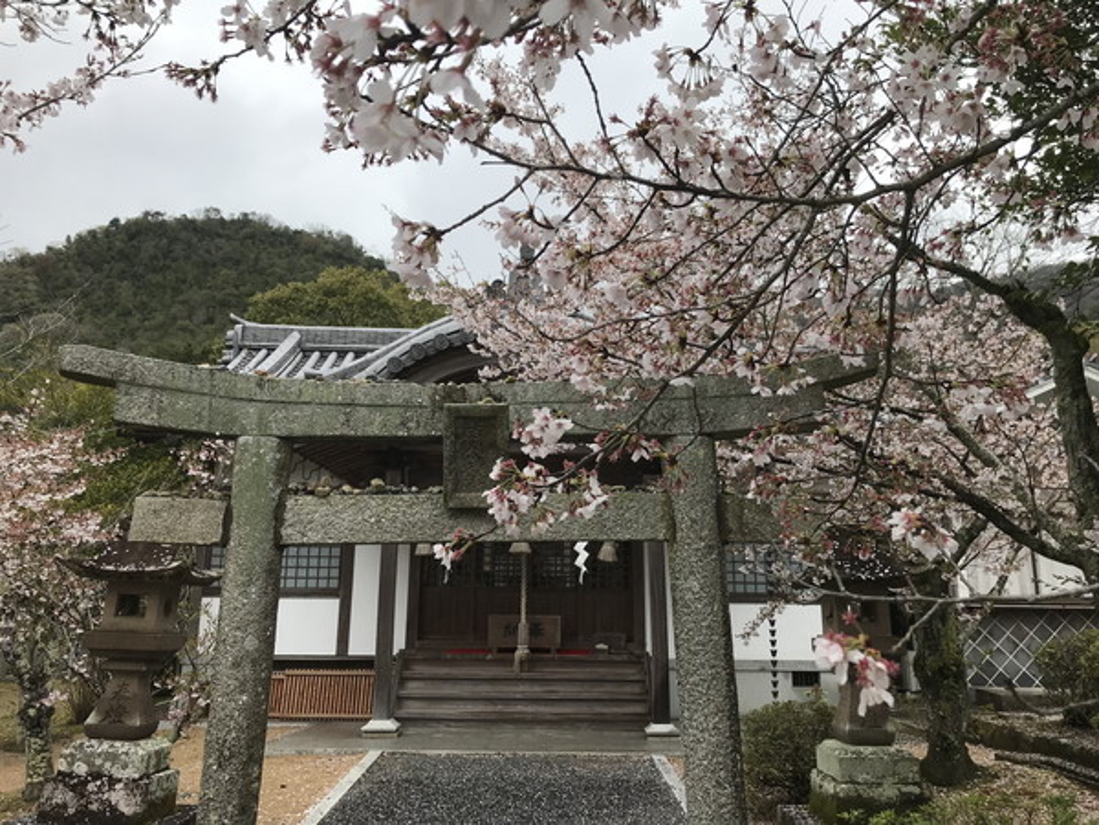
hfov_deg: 63.4
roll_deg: -1.1
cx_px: 550
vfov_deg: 49.7
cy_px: 412
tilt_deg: +13.6
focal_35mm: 28
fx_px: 889
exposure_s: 1/778
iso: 20
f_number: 1.8
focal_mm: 3.99
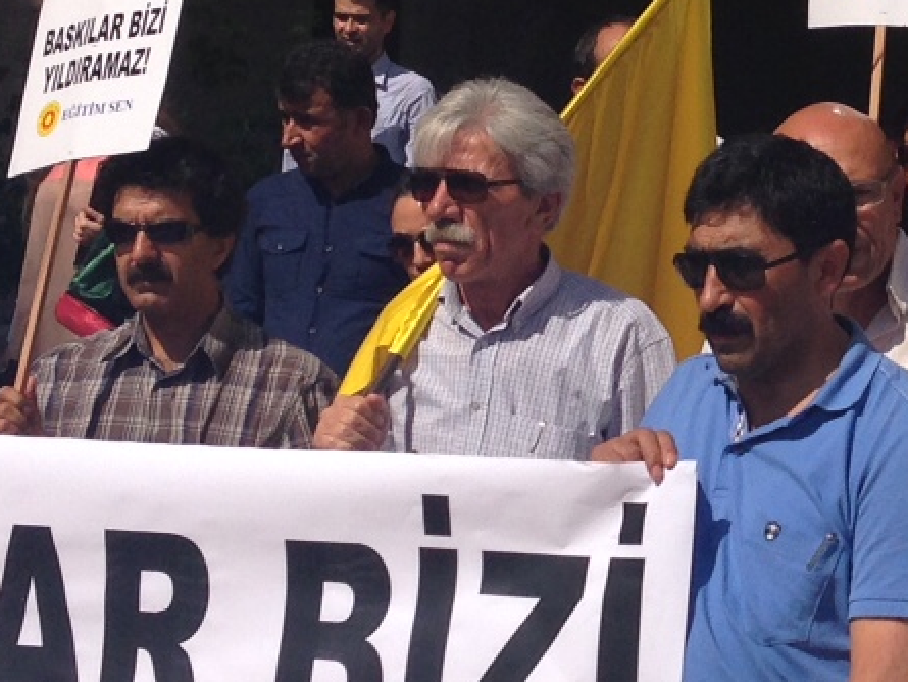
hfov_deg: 16.0
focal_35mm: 121
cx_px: 886
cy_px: 149
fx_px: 3175
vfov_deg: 12.2
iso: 50
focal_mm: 4.12
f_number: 2.4
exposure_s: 1/3623
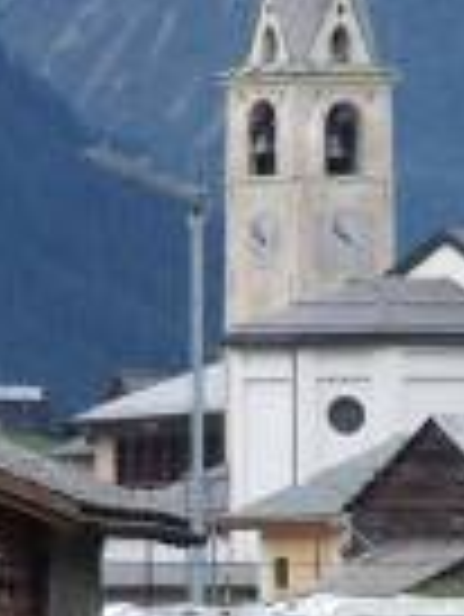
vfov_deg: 1.6
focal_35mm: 1211
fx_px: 21610
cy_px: 481
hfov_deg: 1.2
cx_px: 378
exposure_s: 1/250
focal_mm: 59.2
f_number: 3.6
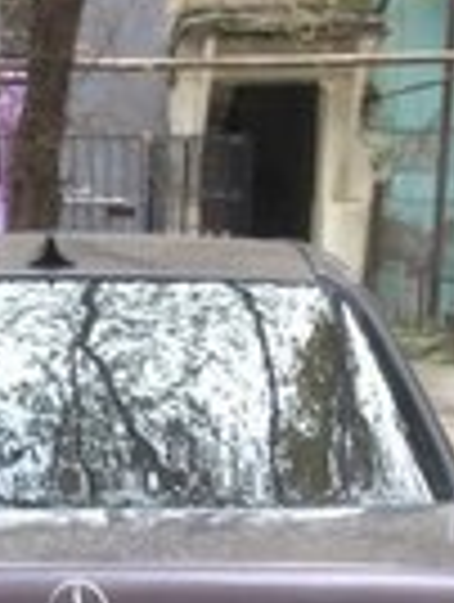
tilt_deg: -17.0
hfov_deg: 12.1
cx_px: 54
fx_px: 2127
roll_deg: +1.1
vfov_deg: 14.9
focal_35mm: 122
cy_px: 909
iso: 64
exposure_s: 1/120
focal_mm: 4.12
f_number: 2.4
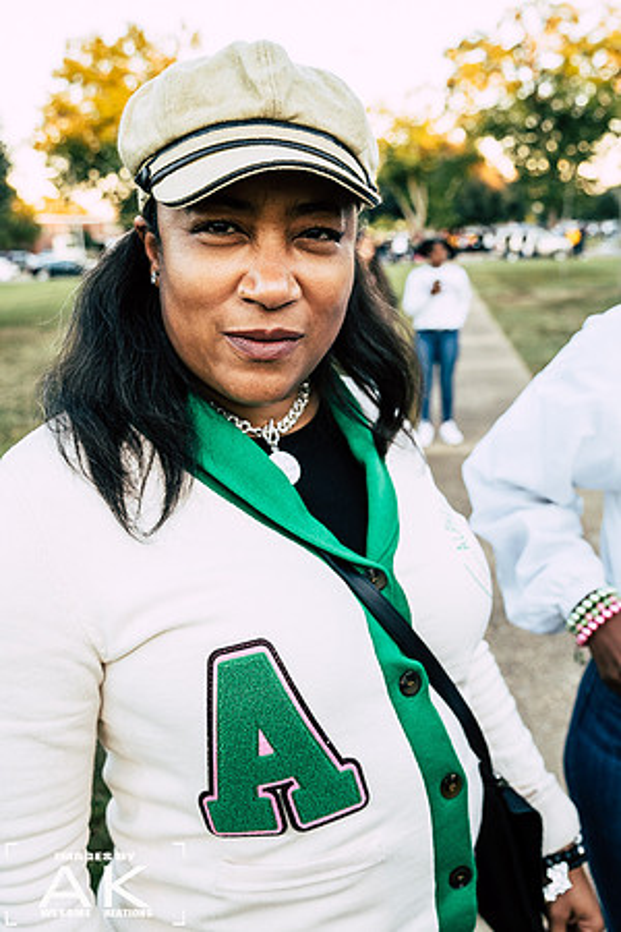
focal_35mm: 33
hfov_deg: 40.0
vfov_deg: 57.2
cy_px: 466
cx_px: 310
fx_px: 854
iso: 800
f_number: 3.2
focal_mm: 22
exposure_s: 1/200
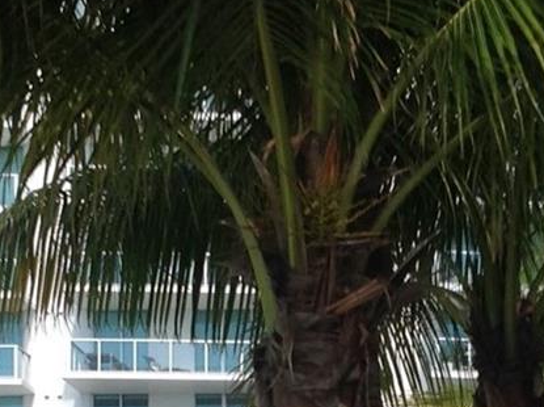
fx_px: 2118
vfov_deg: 10.7
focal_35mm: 135
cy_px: 538
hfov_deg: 14.6
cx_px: 284
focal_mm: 4.28
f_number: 2.4
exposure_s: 1/1209
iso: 50
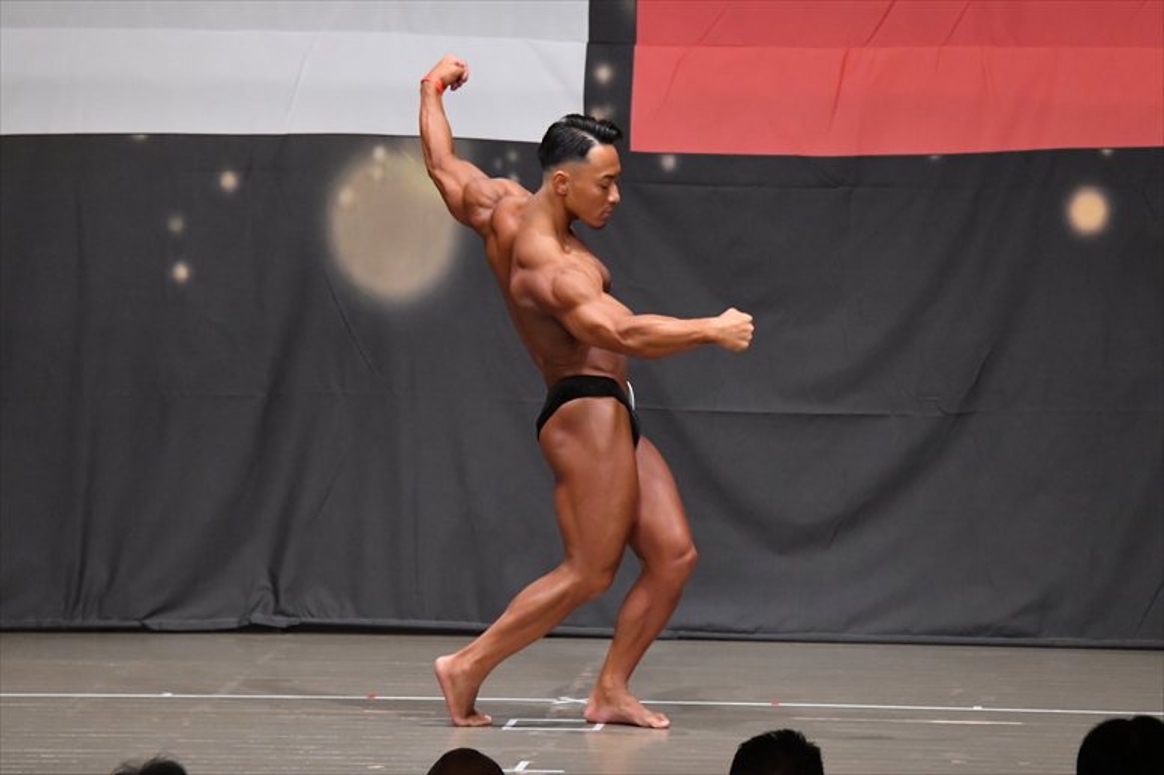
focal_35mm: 225
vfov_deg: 6.1
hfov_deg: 9.2
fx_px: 7272
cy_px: 388
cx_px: 582
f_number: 5.6
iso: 6400
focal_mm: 150
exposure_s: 1/400
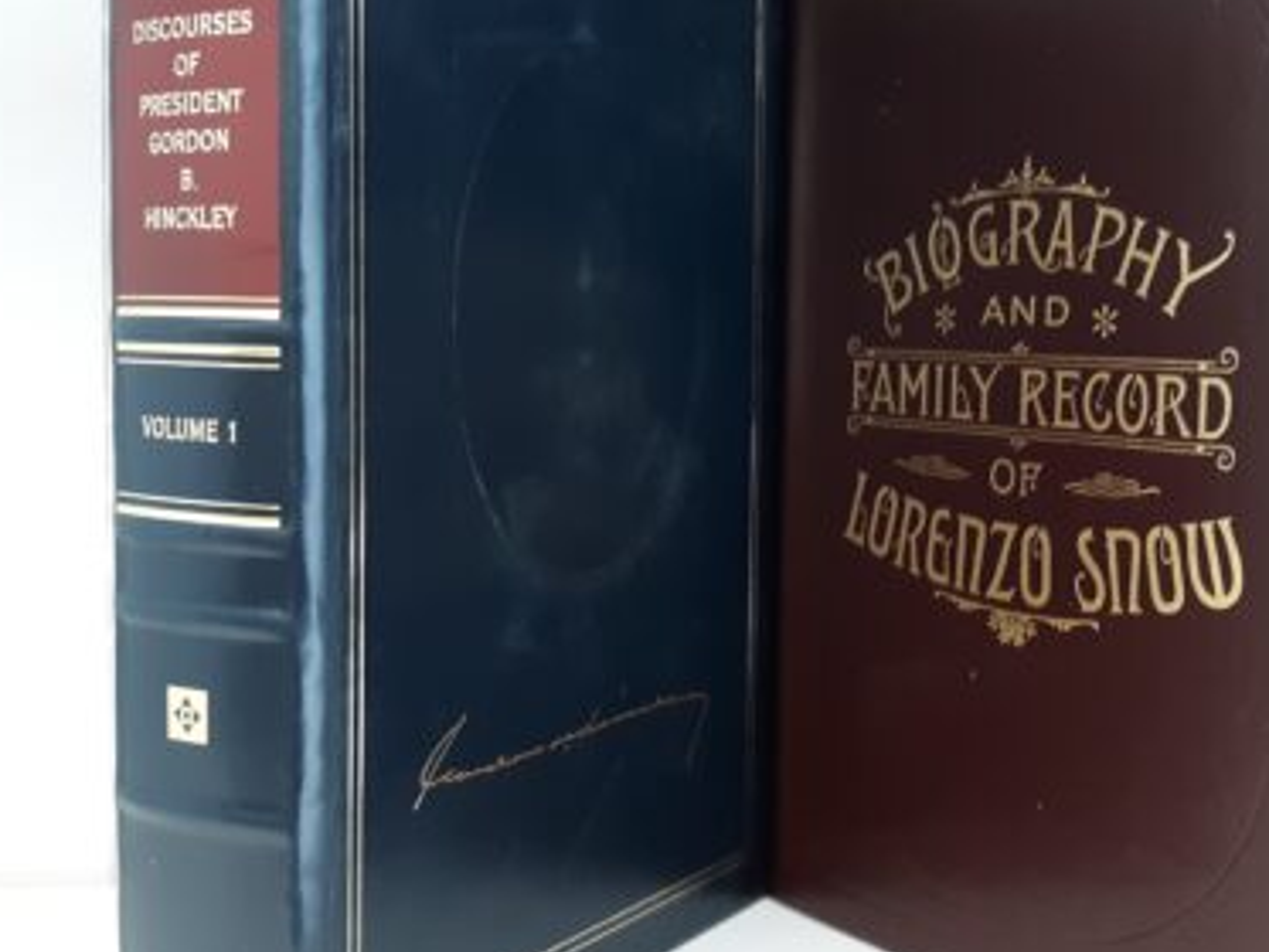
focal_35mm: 45
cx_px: 752
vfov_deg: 32.2
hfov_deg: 41.9
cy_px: 432
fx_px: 1650
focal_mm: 3.7
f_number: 1.7
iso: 200
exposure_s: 1/40
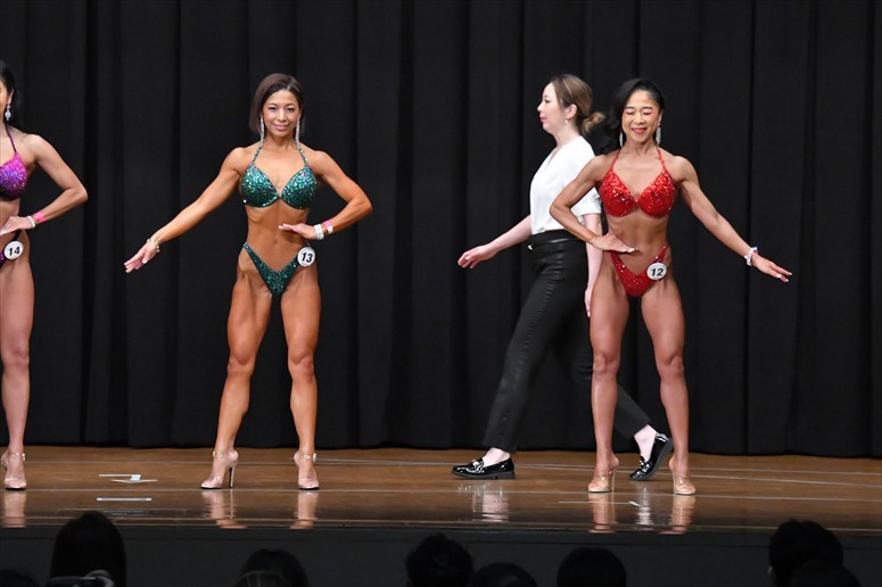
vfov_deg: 6.8
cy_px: 294
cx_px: 441
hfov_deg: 10.2
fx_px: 4947
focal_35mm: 202
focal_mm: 135
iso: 8000
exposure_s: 1/400
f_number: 5.6
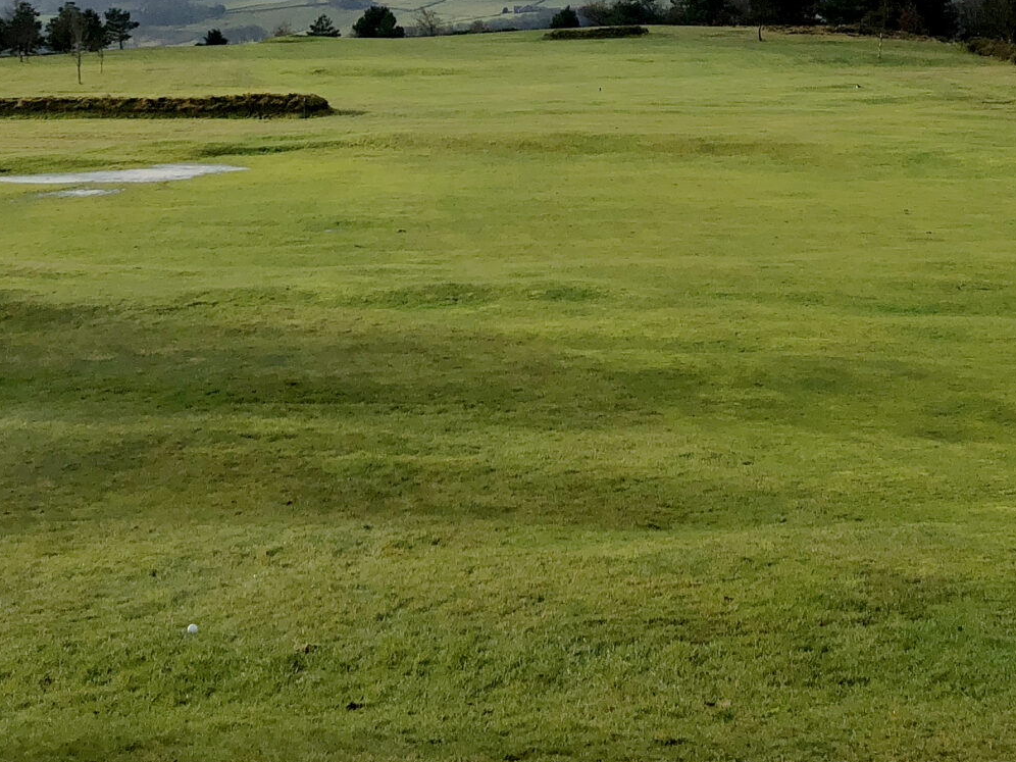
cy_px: -47
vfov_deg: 19.7
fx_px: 2113
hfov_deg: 27.0
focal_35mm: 72
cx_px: 532
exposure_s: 1/2288
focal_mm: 4
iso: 20
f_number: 1.8
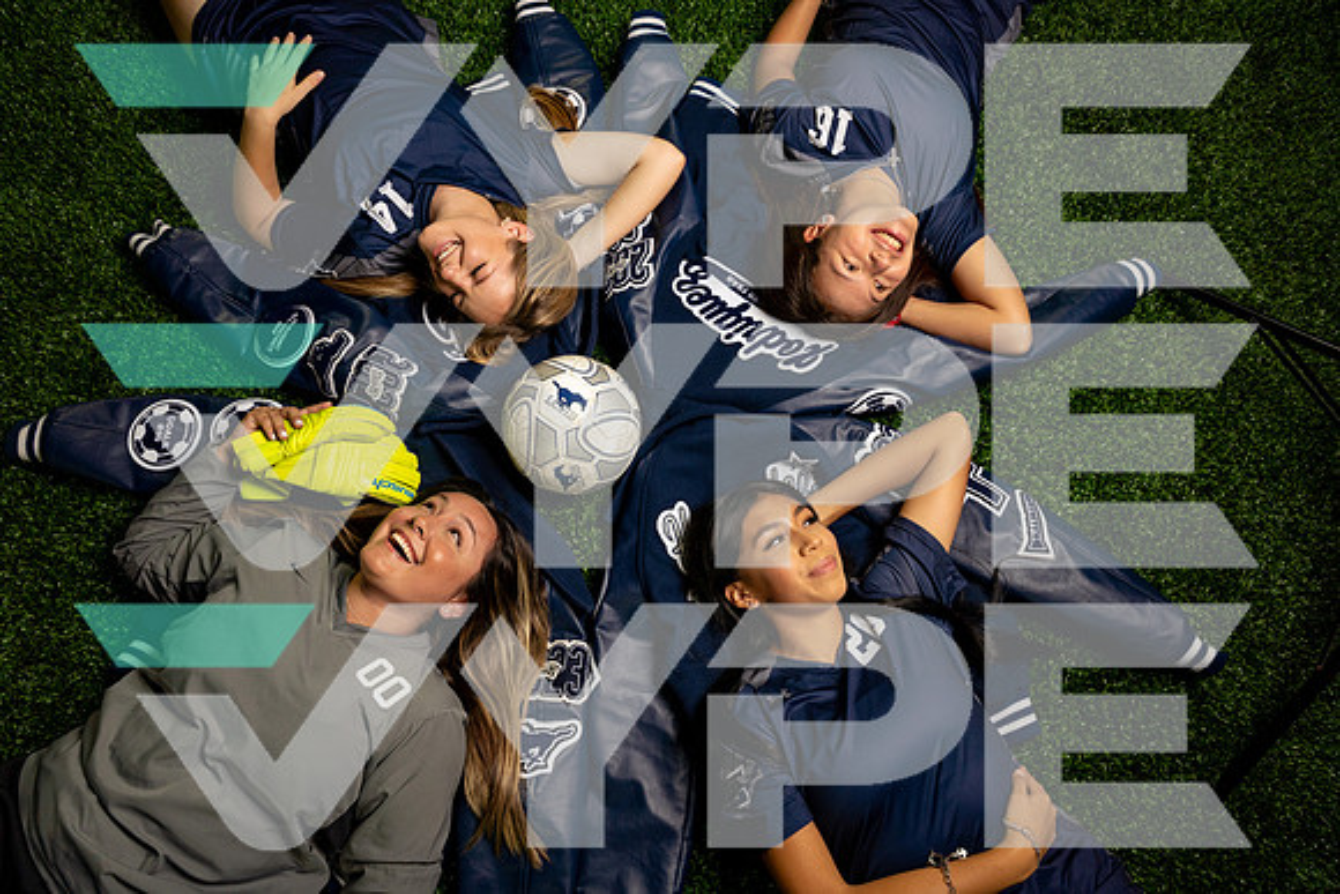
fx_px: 894
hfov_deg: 73.7
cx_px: 670
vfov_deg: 53.2
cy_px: 447
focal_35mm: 24
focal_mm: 24
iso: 500
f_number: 8
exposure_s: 1/200
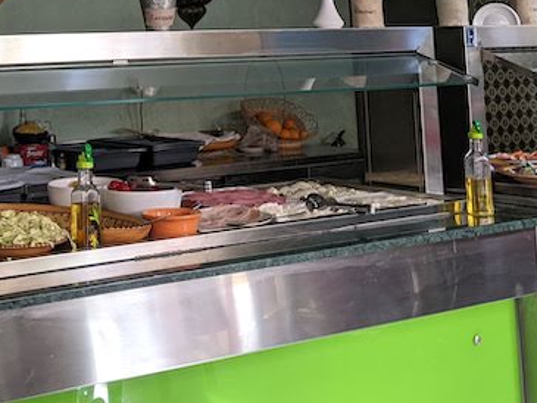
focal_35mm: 74
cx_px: 113
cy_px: -104
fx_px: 1148
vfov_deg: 18.6
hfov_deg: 25.9
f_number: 1.8
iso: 93
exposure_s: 1/99.9
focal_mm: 4.44
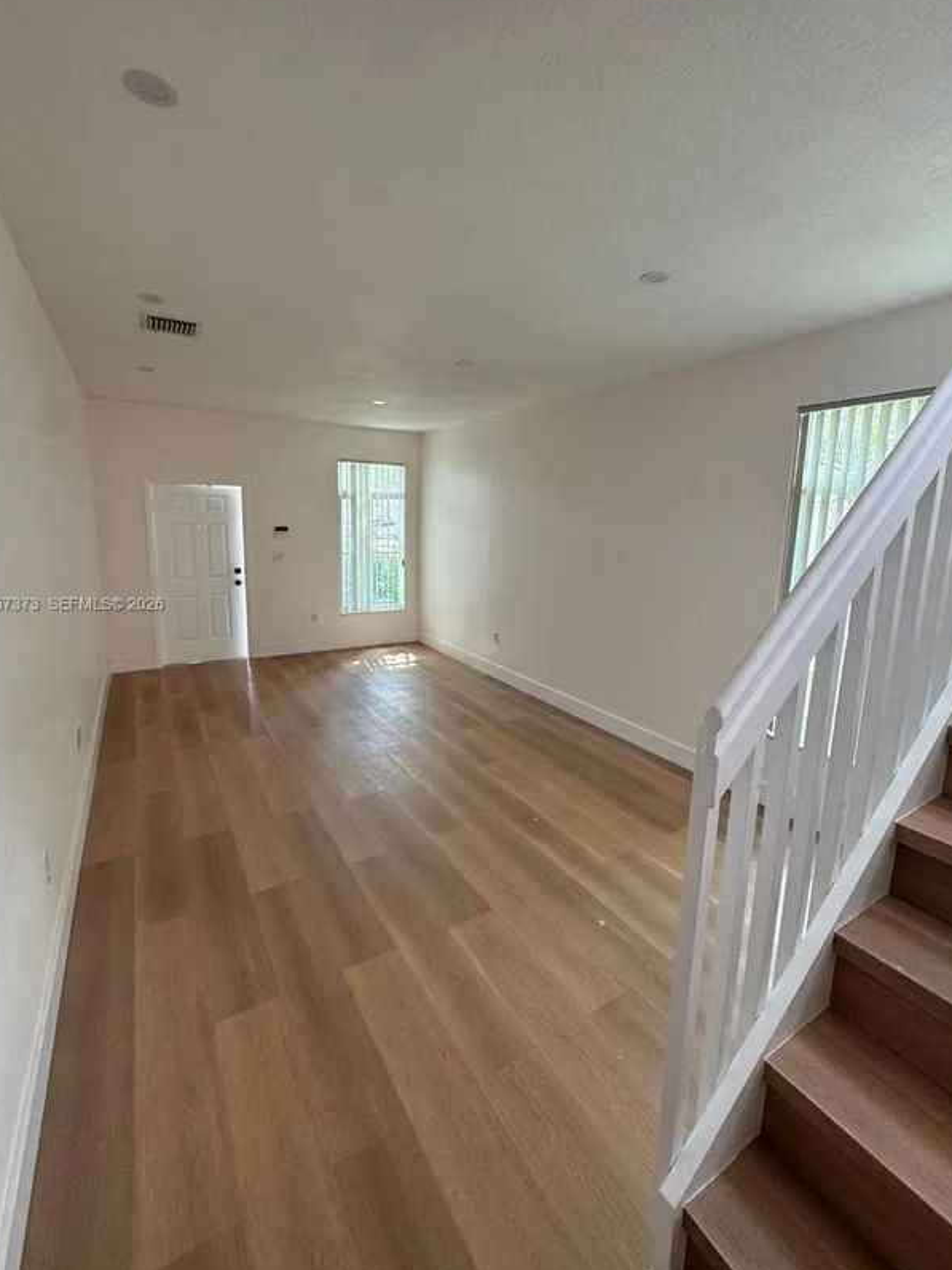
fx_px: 550
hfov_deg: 81.7
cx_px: 464
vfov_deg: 98.1
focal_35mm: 15
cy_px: 605
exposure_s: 1/99
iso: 125
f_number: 2.2
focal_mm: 2.22
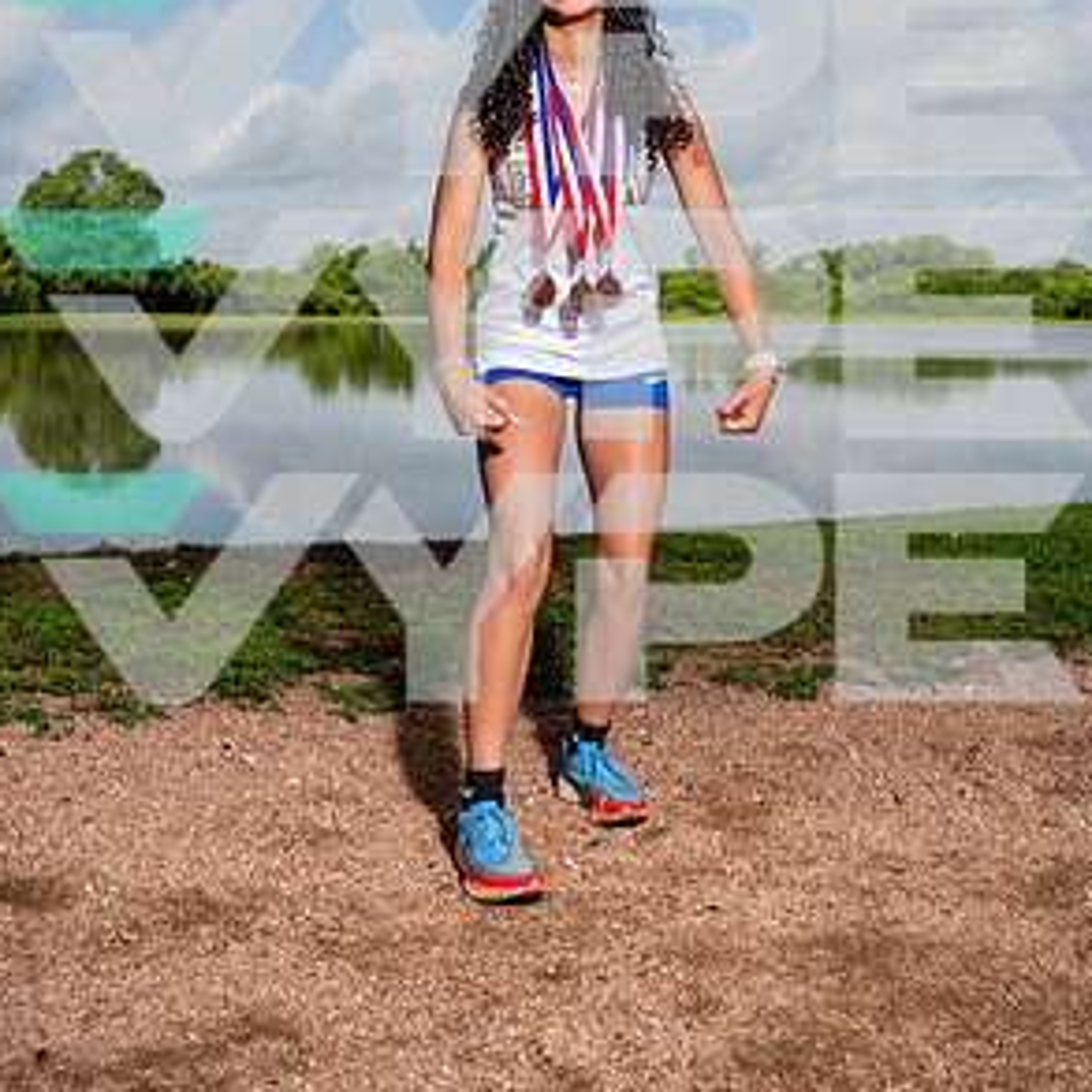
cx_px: 540
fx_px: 1535
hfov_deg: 39.2
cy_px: 328
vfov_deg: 38.5
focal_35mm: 43
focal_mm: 33
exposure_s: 1/640
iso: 100
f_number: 5.6
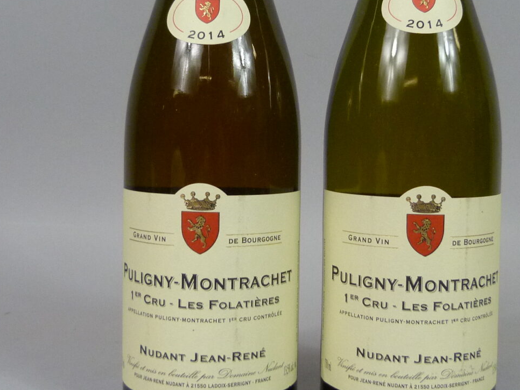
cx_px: 311
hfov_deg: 36.0
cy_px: 160
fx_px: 796
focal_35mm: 53
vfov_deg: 27.5
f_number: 2.8
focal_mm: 4.5
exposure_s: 1/60
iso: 250
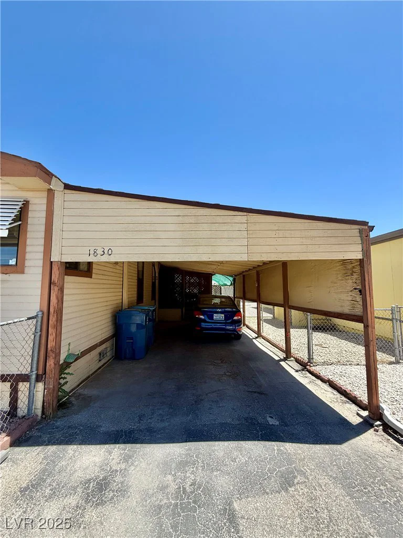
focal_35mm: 14
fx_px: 217
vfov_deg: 102.1
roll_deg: -0.1
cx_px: 202
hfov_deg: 85.7
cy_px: 269
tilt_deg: +6.3
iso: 50
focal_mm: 2.22
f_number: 2.2
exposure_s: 1/1087
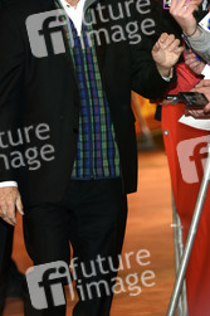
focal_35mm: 406
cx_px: 127
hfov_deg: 3.4
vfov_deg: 5.1
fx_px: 3557
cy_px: 91
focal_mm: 170
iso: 640
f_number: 3.2
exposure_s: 1/320
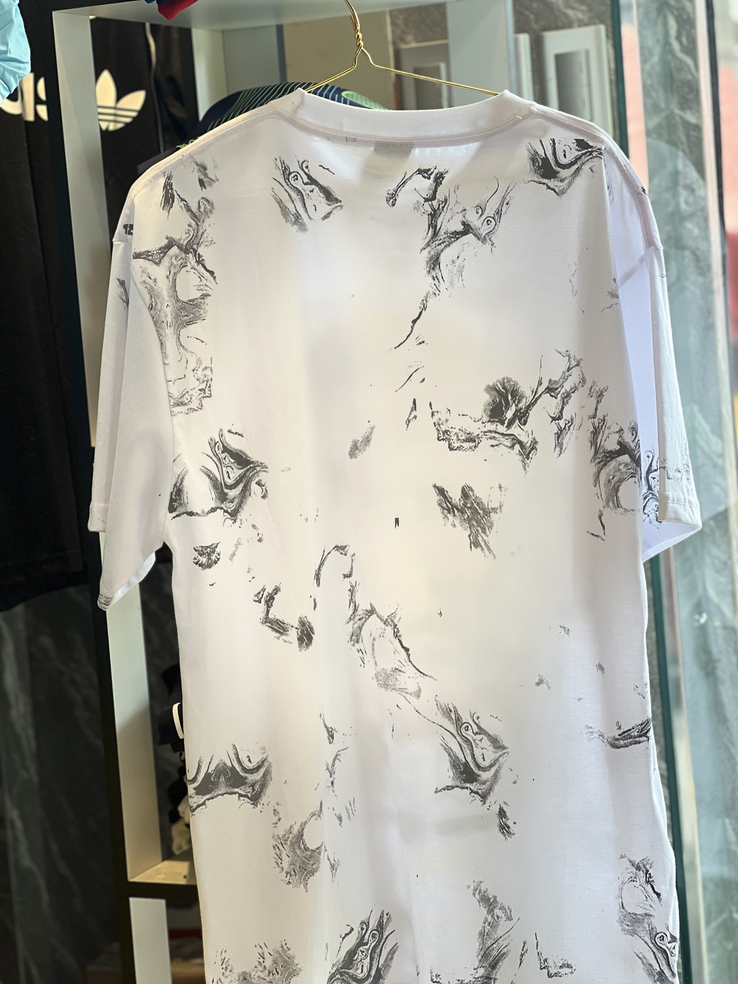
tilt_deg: -3.6
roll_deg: +4.5
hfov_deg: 19.1
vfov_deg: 25.3
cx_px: 369
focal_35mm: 77
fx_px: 2189
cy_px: 492
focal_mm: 9
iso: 80
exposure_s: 1/120
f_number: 2.8
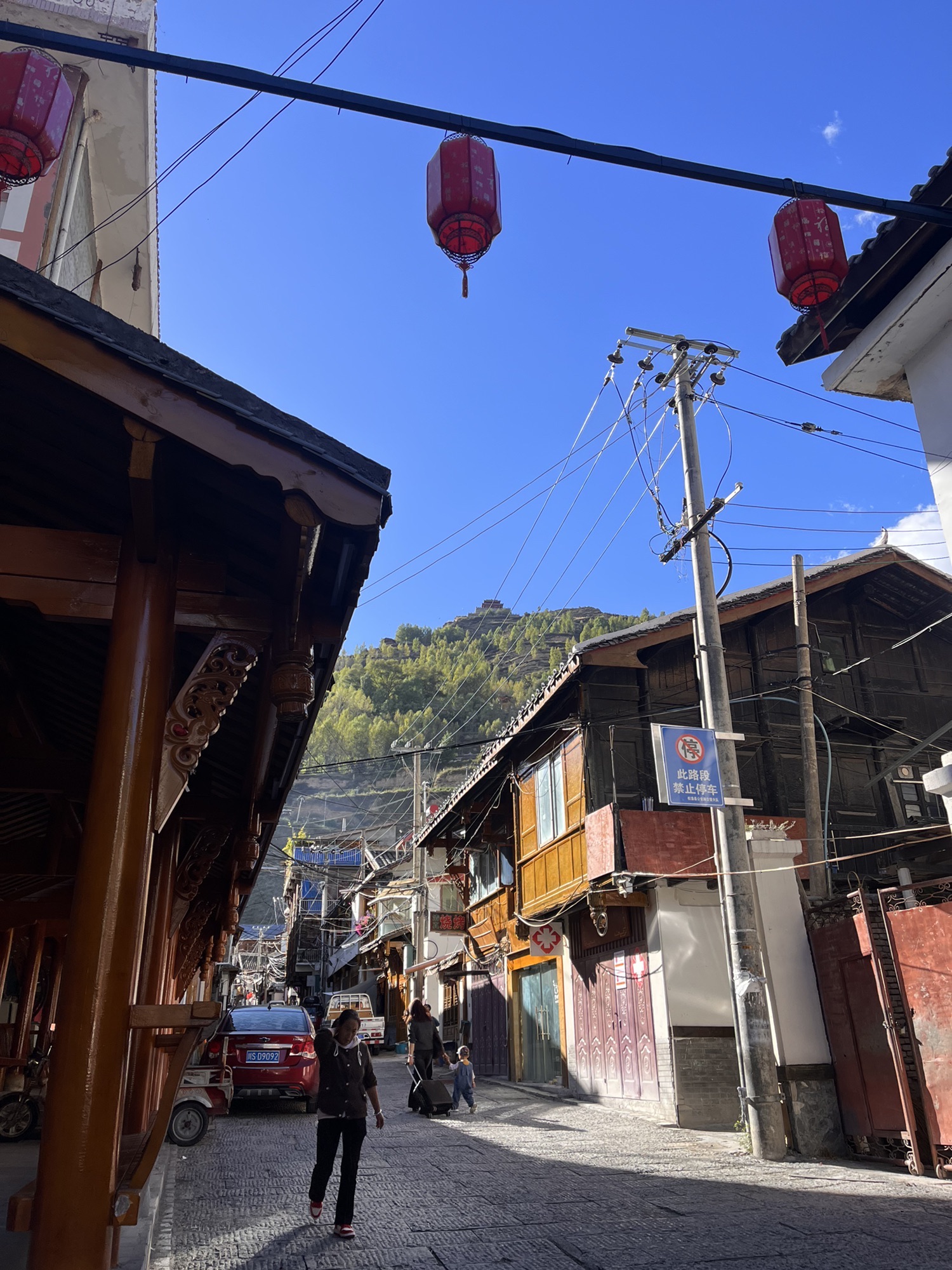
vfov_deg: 67.3
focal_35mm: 26
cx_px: 476
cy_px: 635
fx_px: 953
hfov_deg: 53.1
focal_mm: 5.1
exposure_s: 1/1536
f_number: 1.6
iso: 50
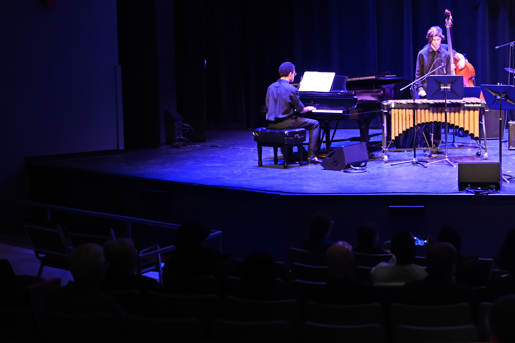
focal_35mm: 80
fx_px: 1144
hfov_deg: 23.6
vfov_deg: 17.0
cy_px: 100
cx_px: 580
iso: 2500
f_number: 1.8
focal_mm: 35
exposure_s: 1/125
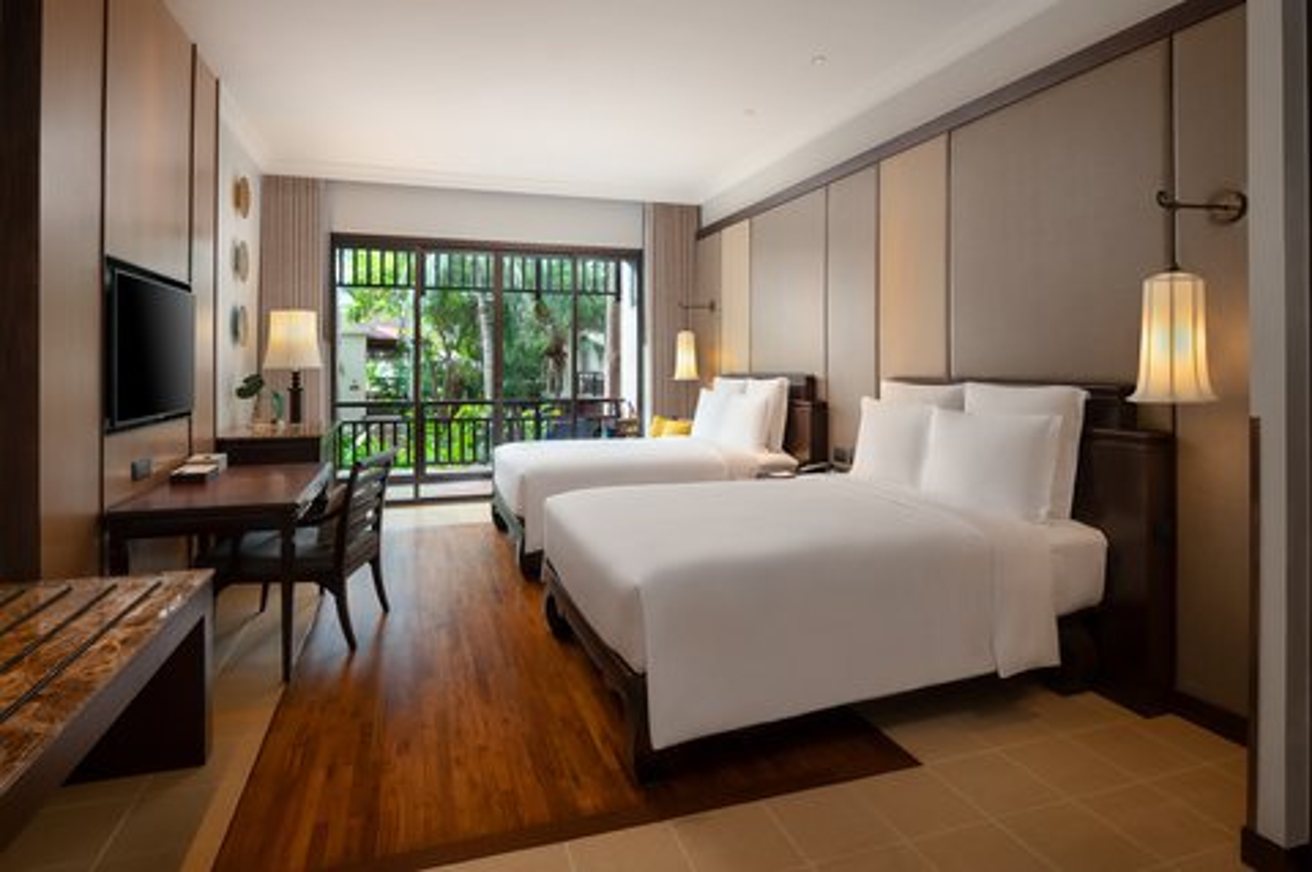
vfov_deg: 64.4
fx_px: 692
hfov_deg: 87.0
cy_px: 436
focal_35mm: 19
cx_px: 656
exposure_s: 1/10
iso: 320
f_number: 8
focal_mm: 19
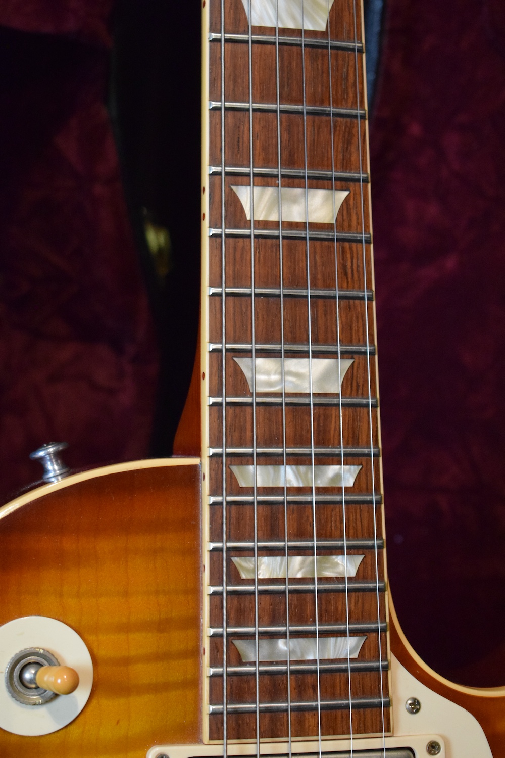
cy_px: 379
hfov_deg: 18.9
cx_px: 252
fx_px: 1515
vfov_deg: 28.1
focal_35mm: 72
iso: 4000
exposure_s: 1/60
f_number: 5.3
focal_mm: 48
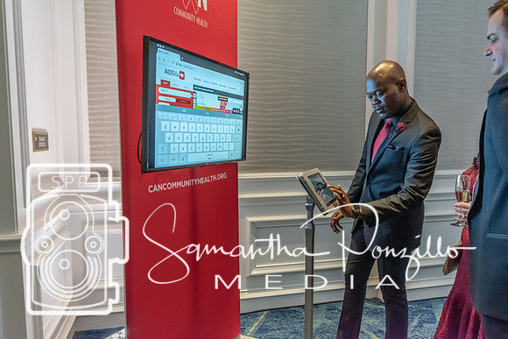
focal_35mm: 27
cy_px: 170
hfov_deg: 67.2
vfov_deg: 47.8
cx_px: 254
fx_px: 383
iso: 1400
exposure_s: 1/60
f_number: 3.5
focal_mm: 18
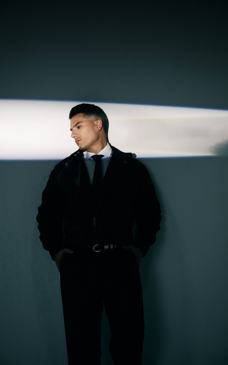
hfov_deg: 24.4
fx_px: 527
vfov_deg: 38.2
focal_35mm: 53
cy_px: 184
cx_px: 107
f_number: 3.5
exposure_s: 1/160
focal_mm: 51
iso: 640
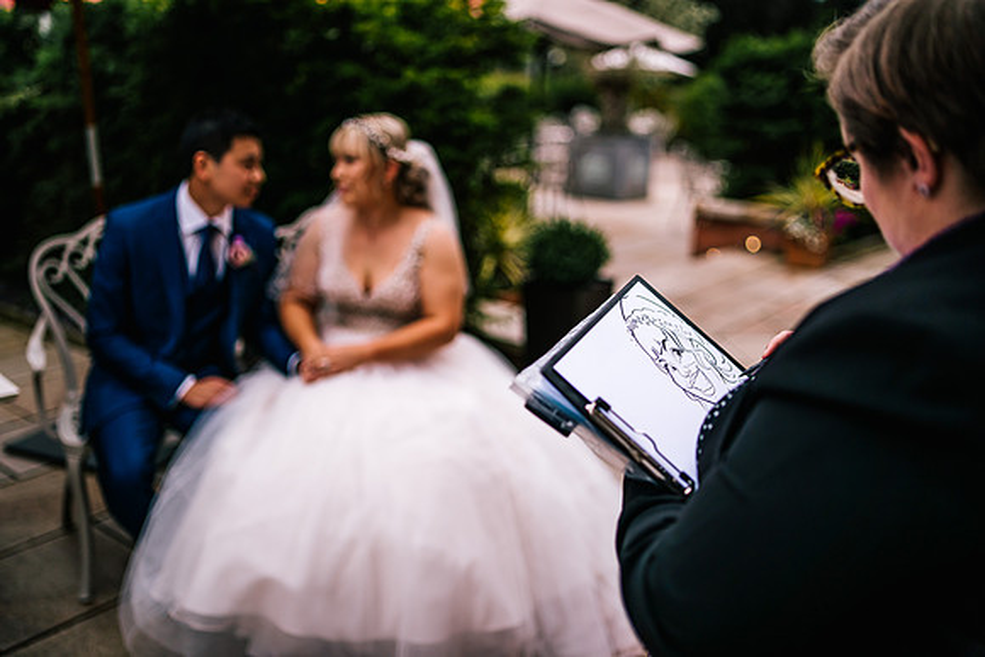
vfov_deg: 37.9
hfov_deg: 54.4
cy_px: 328
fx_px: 958
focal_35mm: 35
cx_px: 492
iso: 100
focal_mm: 35
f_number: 1.6
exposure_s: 1/6400
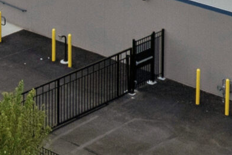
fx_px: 935
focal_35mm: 145
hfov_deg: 14.1
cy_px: -139
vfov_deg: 9.0
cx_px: 132
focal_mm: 8.4
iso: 100
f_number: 2.8
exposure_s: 1/320
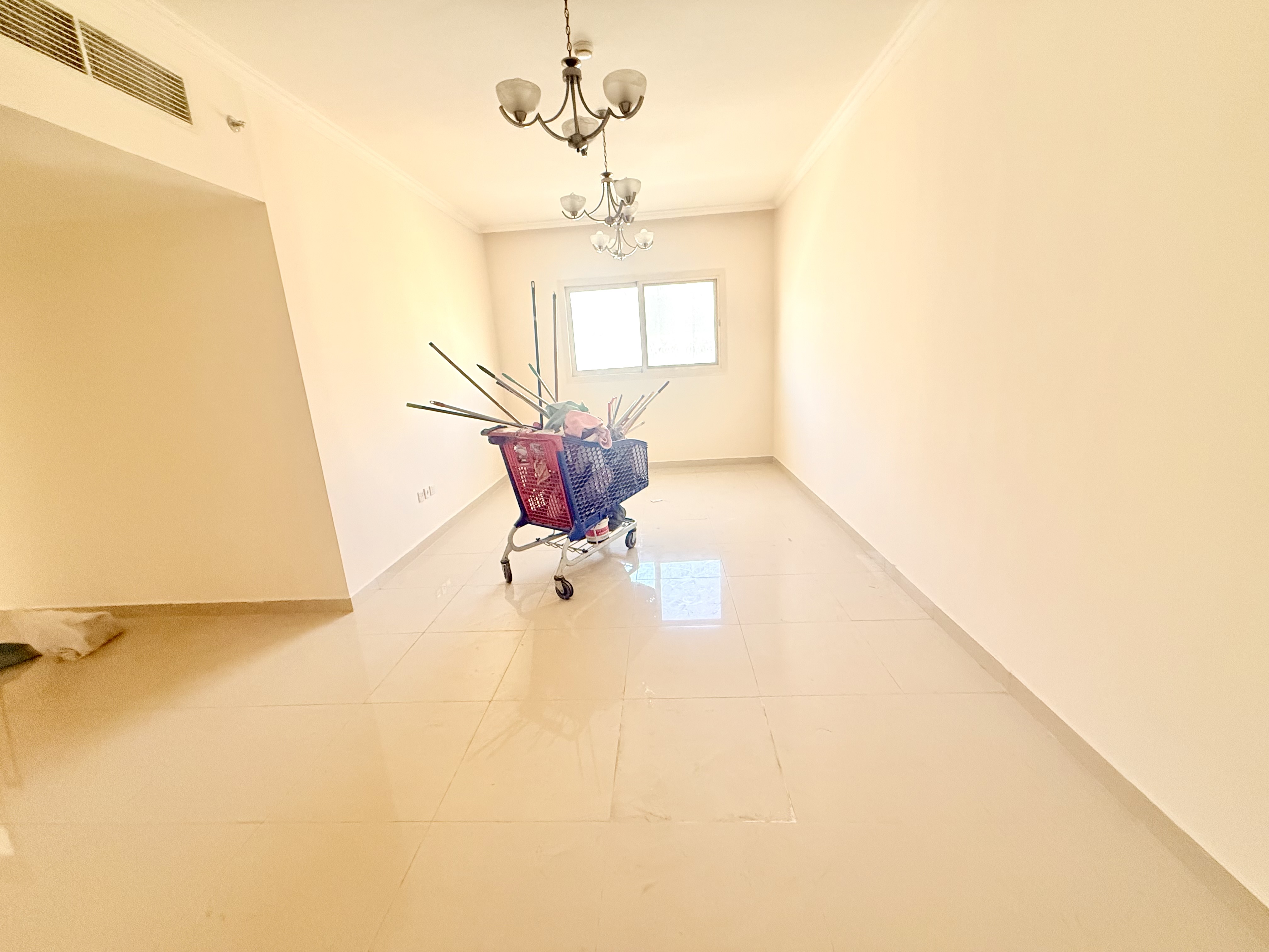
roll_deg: +3.4
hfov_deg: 102.1
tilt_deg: -13.5
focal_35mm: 14
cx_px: 634
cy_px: 476
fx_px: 513
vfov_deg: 85.7
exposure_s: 1/60
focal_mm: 2.22
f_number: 2.2
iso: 640
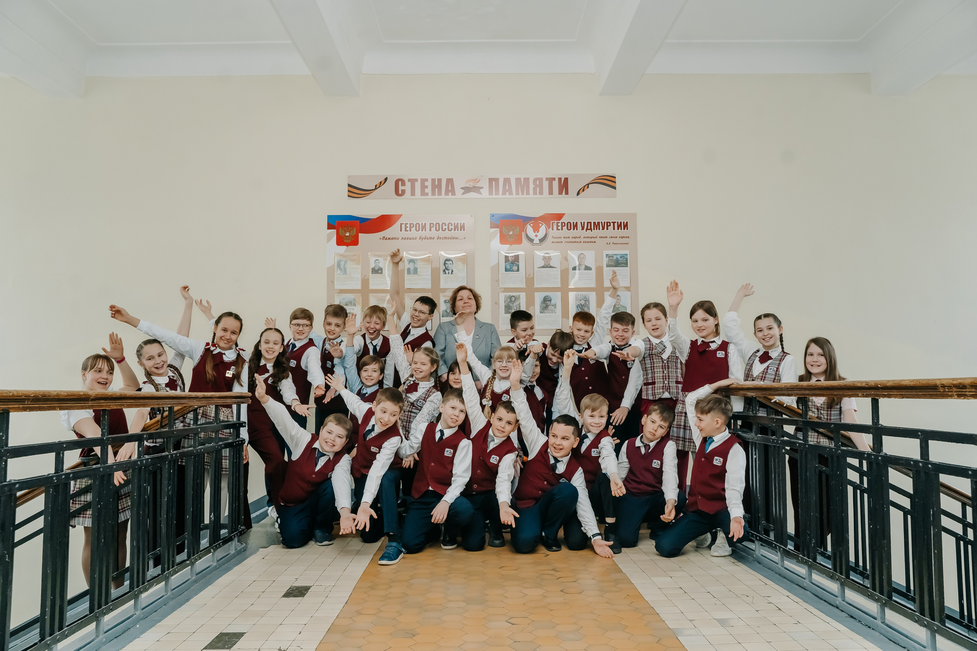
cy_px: 326
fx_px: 760
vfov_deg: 46.4
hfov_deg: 65.5
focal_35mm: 28
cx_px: 488
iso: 2000
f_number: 5.6
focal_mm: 28
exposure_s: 1/160
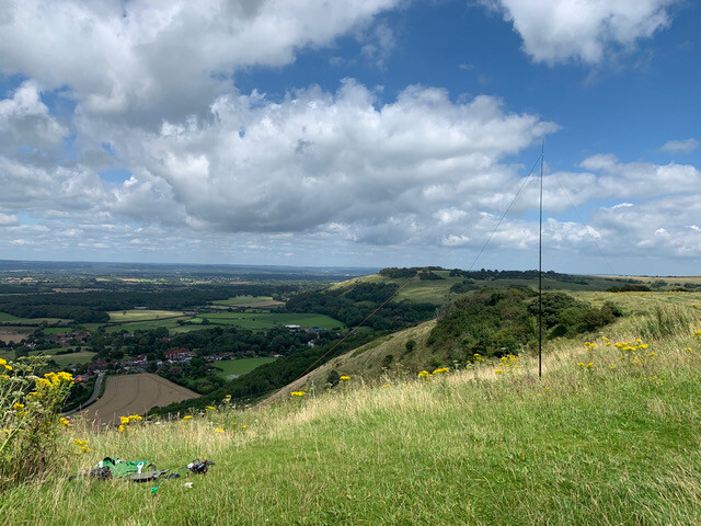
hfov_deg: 67.3
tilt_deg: +2.6
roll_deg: -0.7
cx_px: 350
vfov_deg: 53.1
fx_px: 527
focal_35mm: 26
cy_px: 263
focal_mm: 4.25
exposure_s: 1/3289
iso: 25
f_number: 1.8
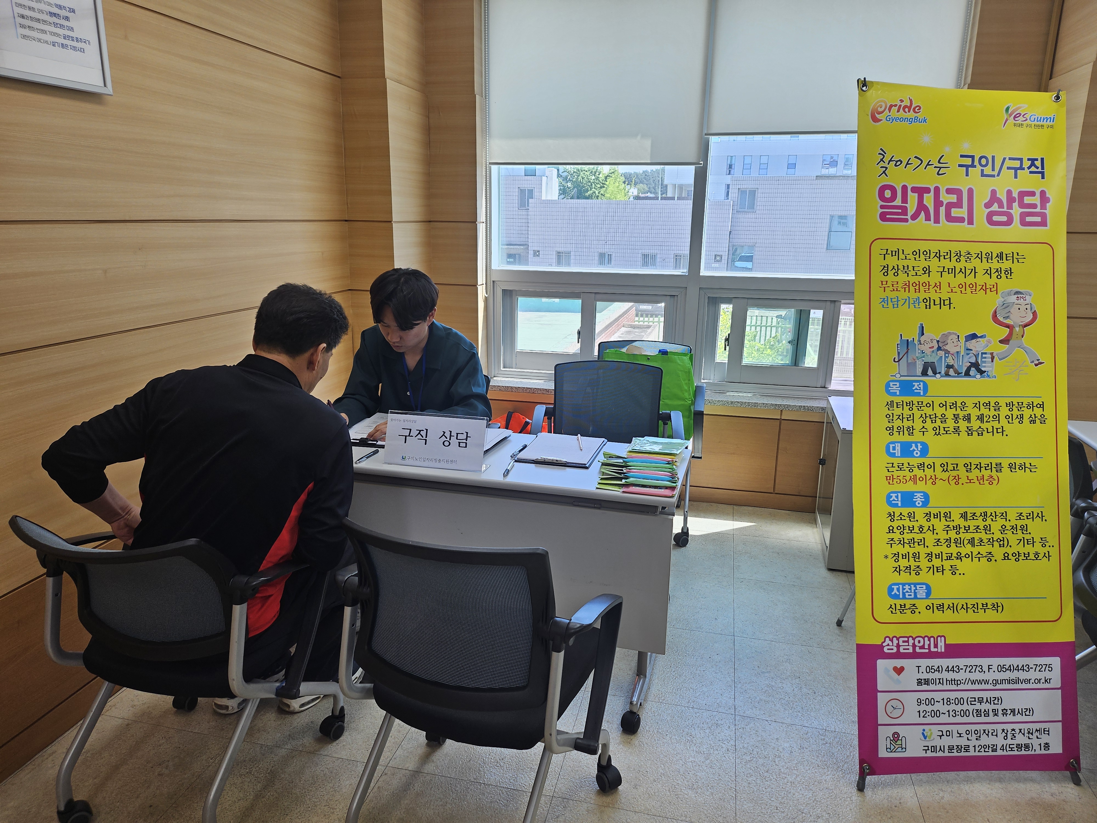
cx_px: 548
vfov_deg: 56.8
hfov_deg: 71.6
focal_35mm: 24
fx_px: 761
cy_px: 412
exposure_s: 1/194
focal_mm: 5
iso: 50
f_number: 1.8
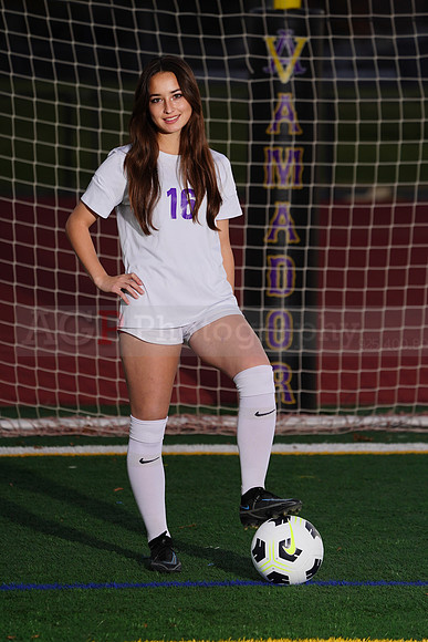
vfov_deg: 8.0
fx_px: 4562
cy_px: 321
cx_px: 214
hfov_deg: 5.4
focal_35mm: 256
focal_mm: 256
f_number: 5.6
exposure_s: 1/200
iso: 320
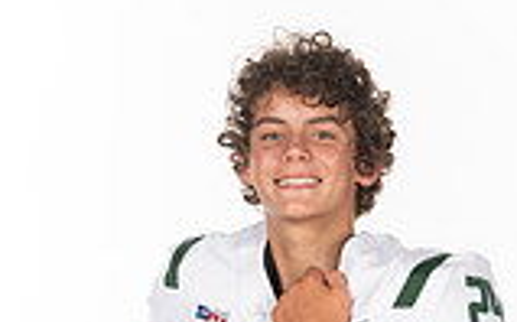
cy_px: 690
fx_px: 2280
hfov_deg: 12.9
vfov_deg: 7.7
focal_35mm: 162
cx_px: 299
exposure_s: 1/400
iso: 640
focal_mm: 56
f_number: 8
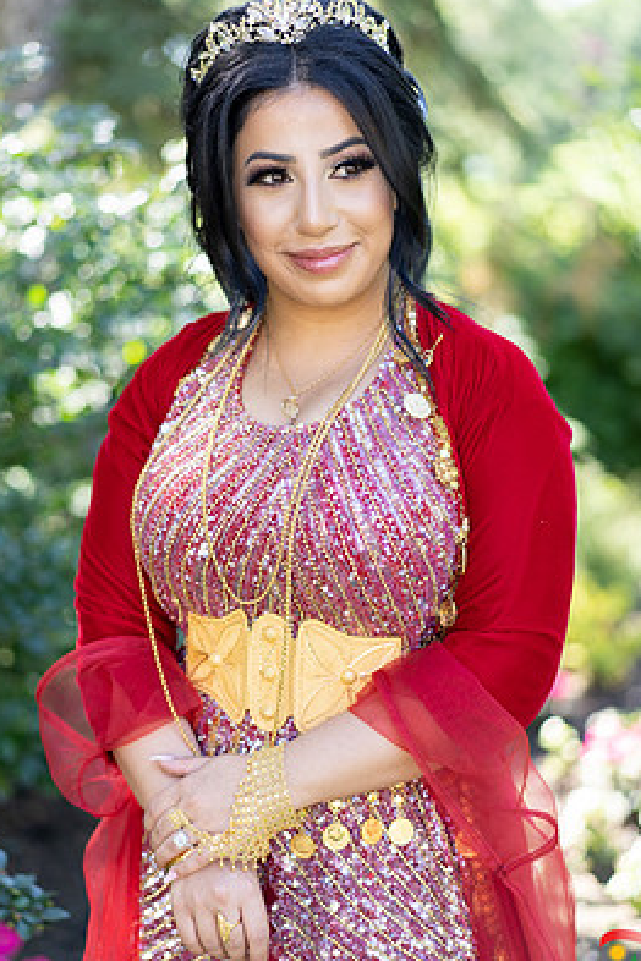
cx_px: 313
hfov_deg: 21.6
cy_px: 479
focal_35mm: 63
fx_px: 1682
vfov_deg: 31.9
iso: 100
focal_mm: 55
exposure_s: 1/250
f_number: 1.8
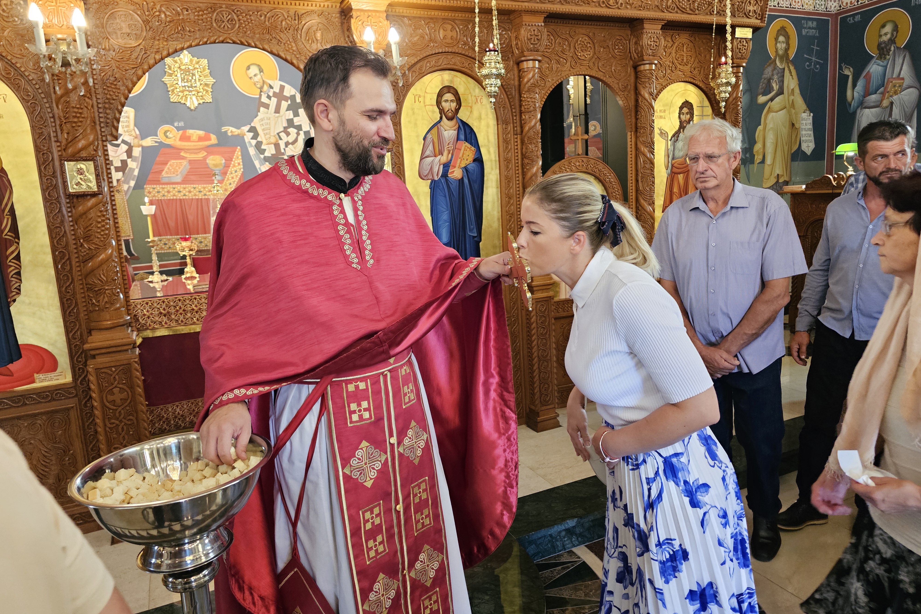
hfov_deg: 73.7
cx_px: 461
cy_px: 293
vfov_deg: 53.1
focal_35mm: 24
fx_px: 614
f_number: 1.7
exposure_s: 1/100
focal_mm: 6.3
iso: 800
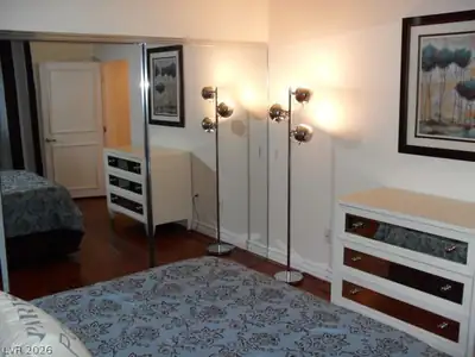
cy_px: 178
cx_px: 238
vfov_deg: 40.7
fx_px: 480
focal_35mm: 35
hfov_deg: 52.6
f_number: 3
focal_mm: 6.3
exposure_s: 1/45
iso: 200
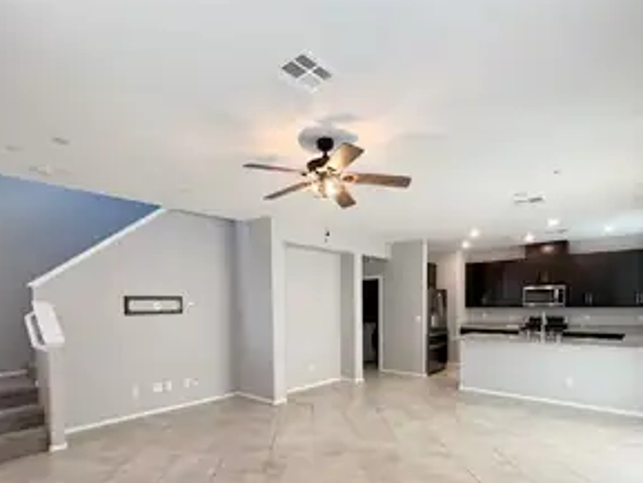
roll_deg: +0.8
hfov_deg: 87.7
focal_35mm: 18
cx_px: 323
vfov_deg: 69.7
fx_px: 334
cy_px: 321
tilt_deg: -2.3
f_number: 1.8
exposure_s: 1/120
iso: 250
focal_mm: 1.57
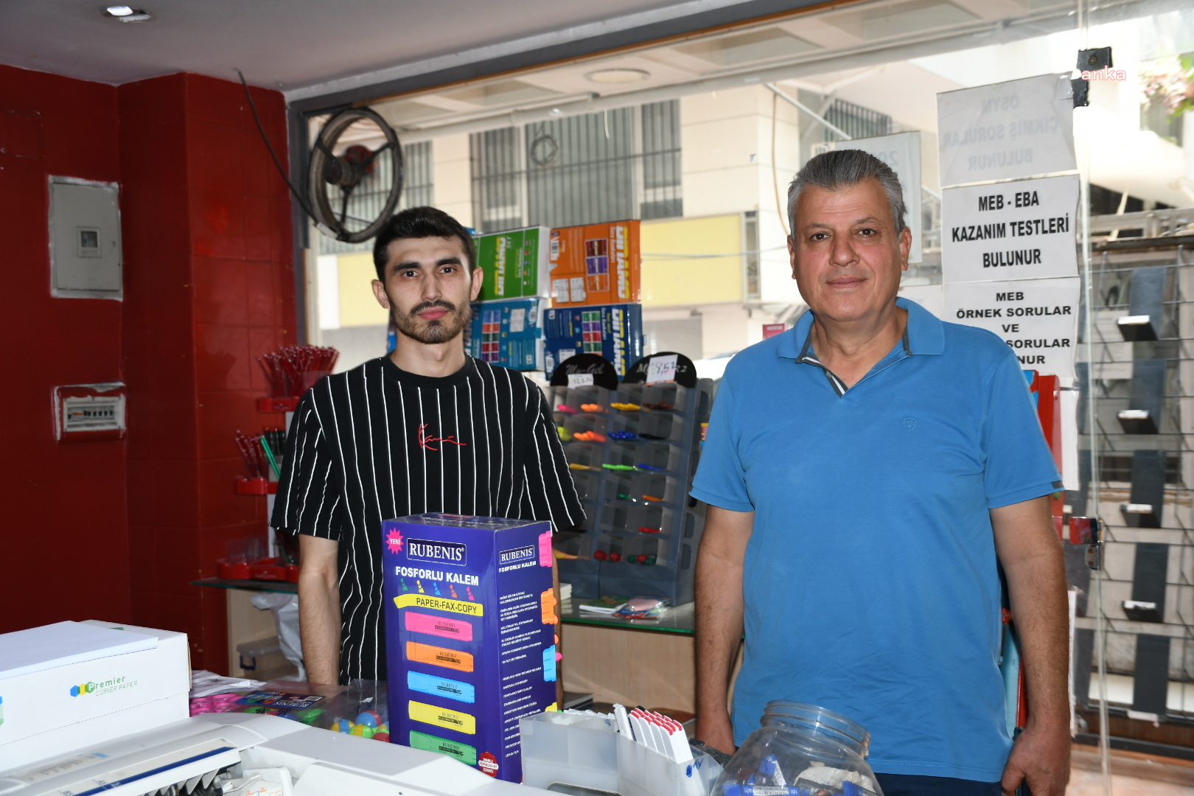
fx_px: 1293
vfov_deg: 34.2
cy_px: 398
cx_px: 597
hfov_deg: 49.6
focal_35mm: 39
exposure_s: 1/60
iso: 200
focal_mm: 26
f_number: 3.8
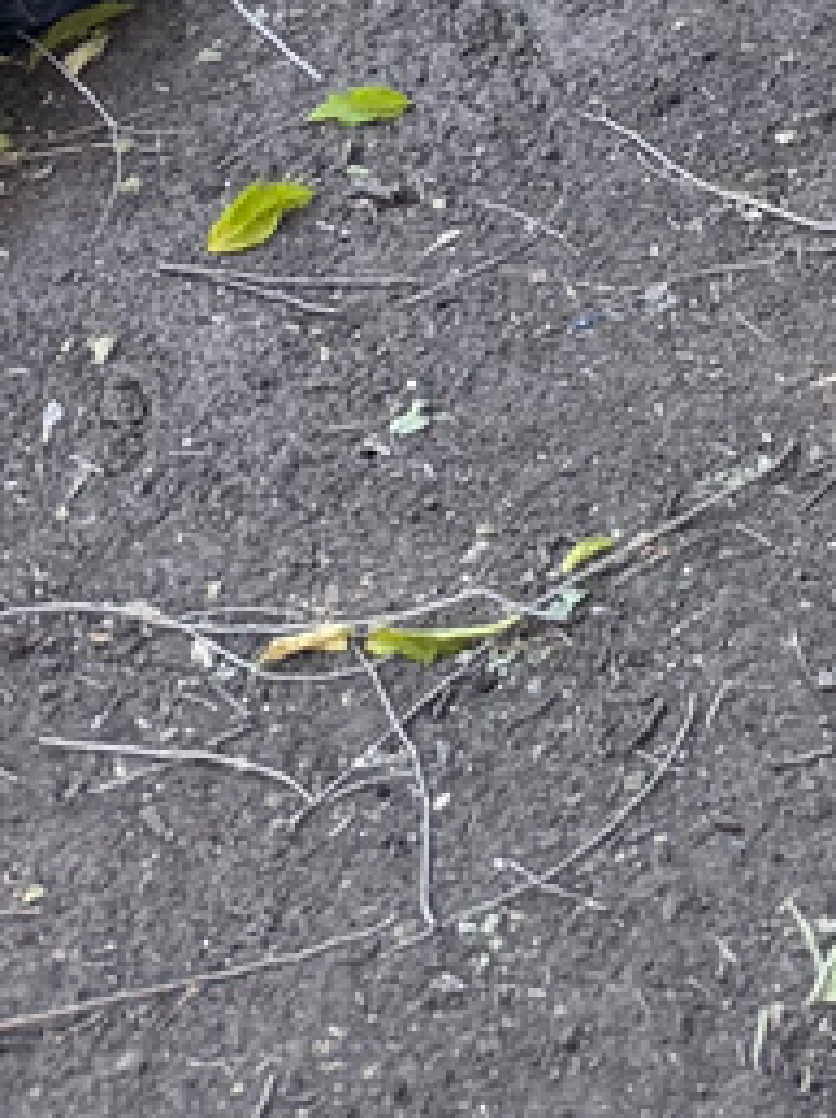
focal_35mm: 143
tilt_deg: -9.5
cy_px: -2045
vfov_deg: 10.5
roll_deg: +2.5
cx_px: 1798
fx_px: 4612
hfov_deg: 9.5
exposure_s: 1/170
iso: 80
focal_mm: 6.76
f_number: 1.78
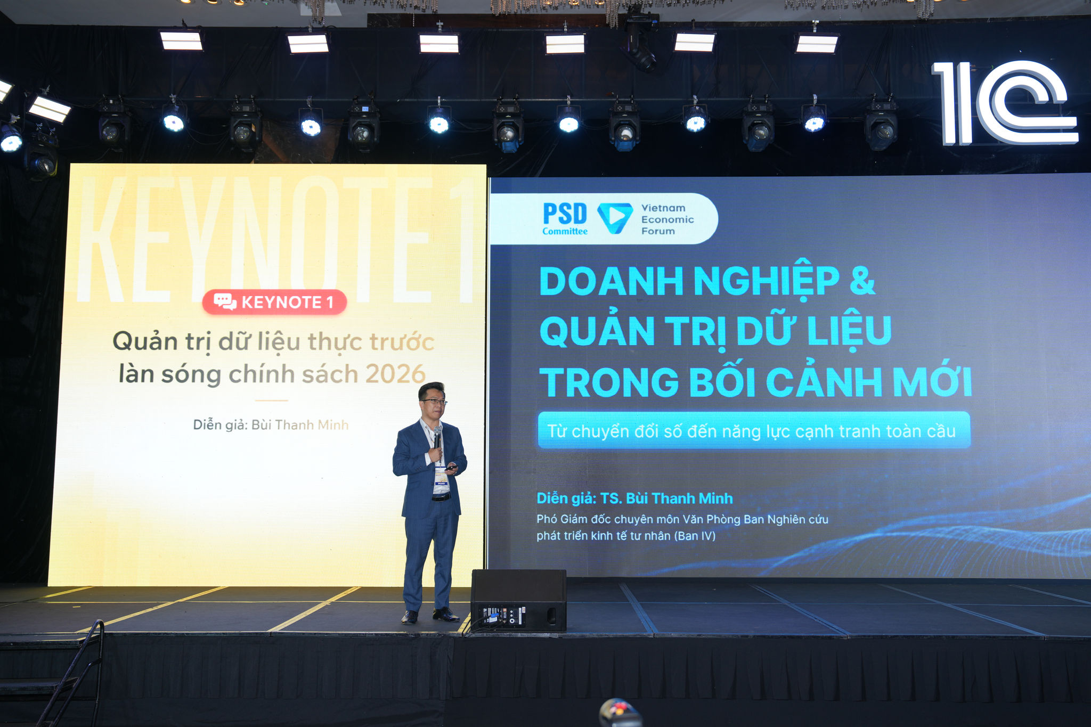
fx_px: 1121
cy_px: 364
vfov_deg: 35.9
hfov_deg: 51.9
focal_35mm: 37
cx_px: 546
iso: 160
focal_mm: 37
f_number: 2.8
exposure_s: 1/100
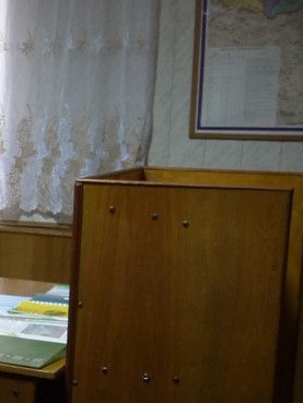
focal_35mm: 81
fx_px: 945
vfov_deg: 24.1
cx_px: -266
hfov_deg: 15.3
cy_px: 239
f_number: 3.5
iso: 800
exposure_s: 1/25
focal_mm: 14
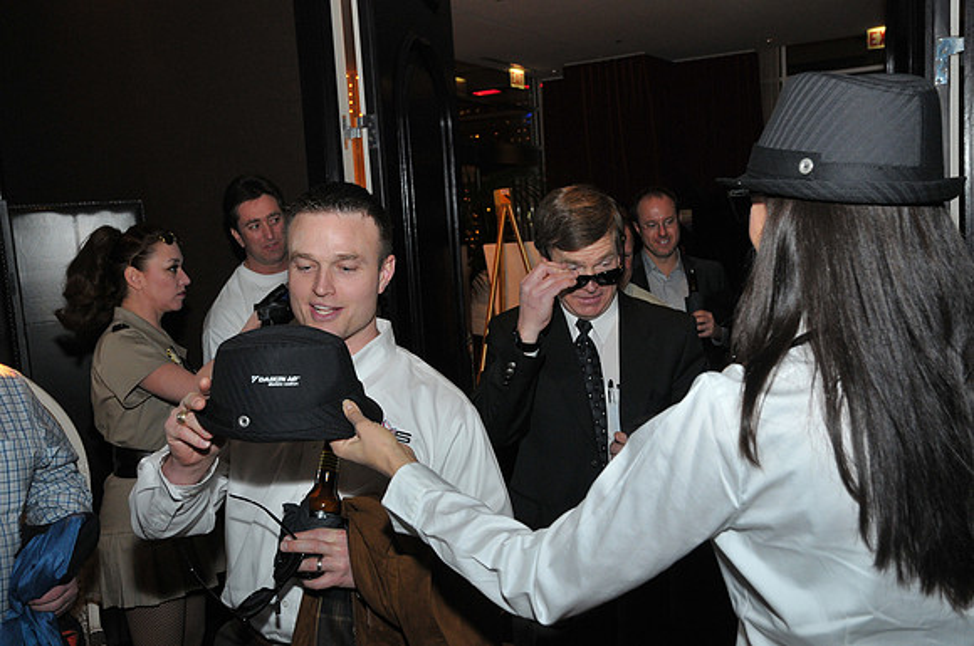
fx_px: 1013
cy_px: 323
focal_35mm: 38
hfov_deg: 51.3
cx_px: 487
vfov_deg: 35.4
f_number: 5.6
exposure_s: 1/40
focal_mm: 25
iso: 640
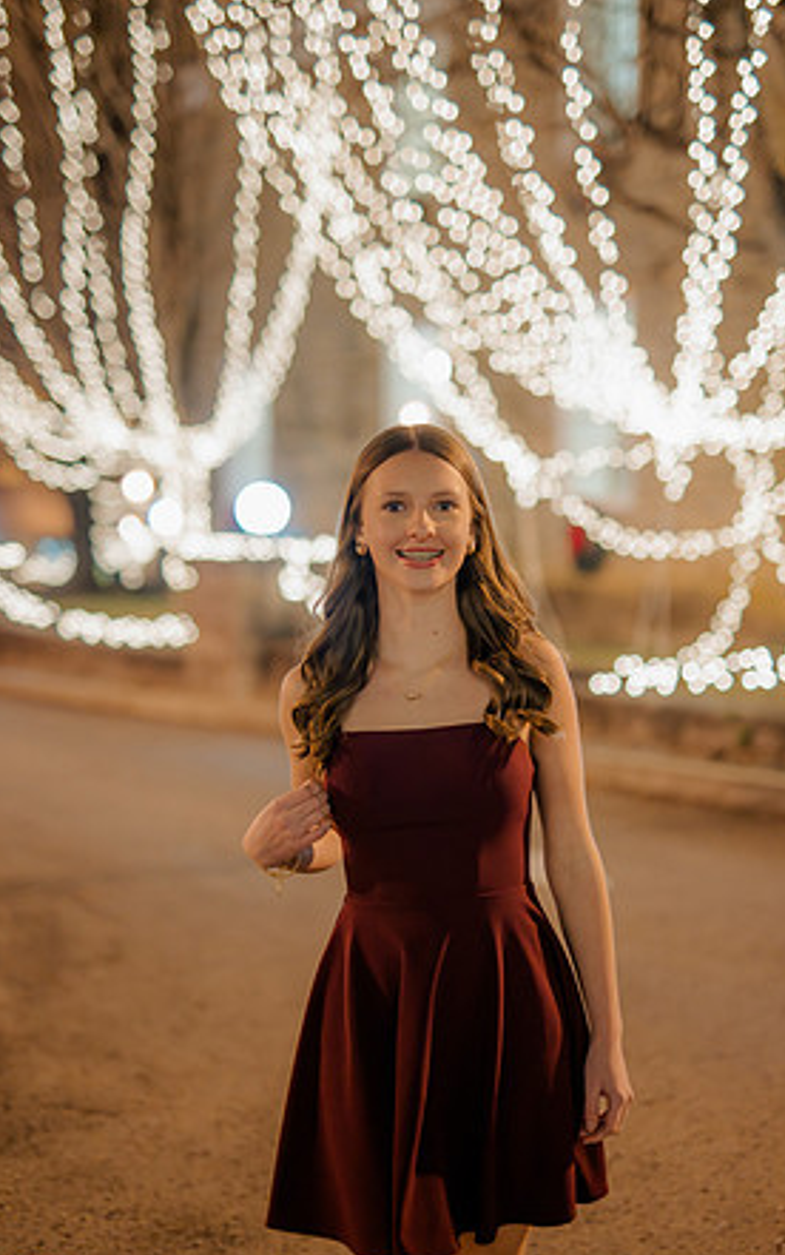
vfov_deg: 38.9
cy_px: 635
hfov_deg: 24.9
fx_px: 1778
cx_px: 421
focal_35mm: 52
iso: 2500
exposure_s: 1/125
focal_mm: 50
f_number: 1.4
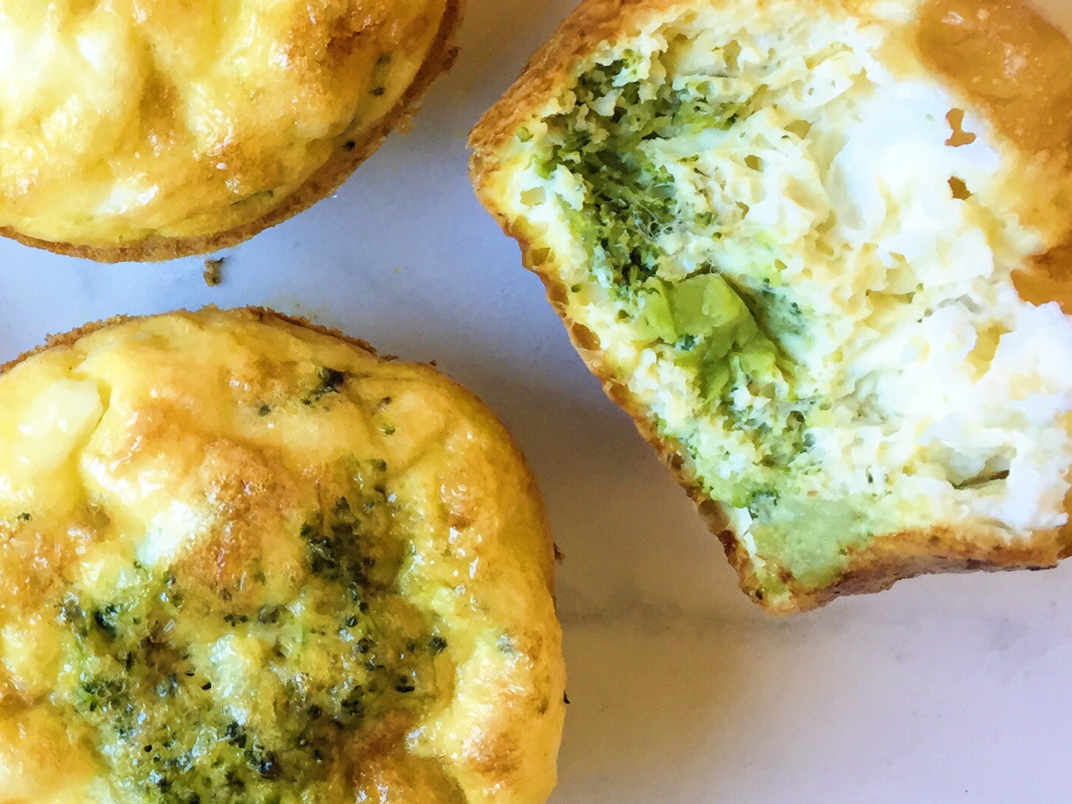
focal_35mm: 67
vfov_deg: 21.7
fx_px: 2075
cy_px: 193
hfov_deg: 27.1
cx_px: -42
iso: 64
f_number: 2.2
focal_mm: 4.15
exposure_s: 1/30
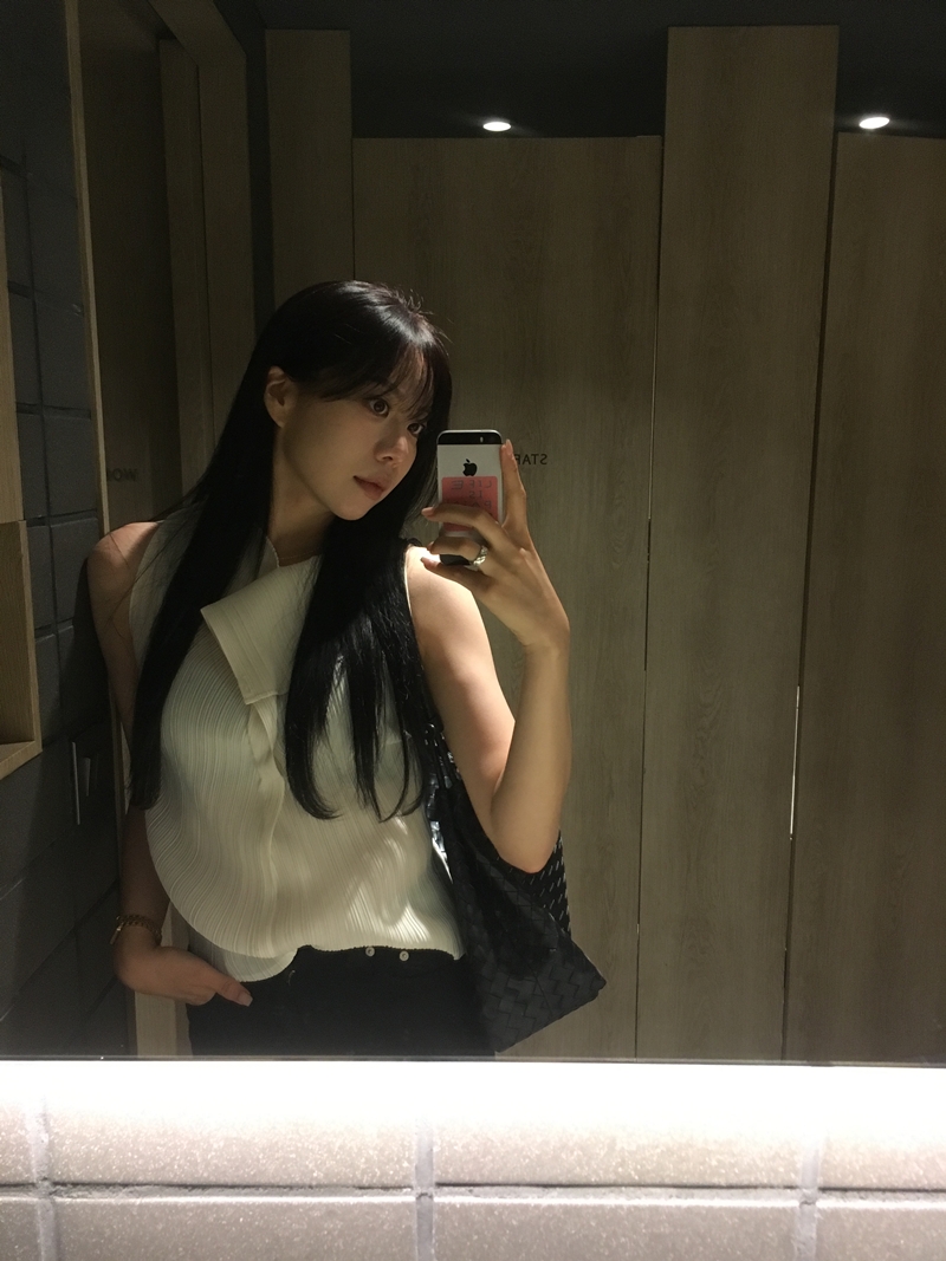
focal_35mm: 29
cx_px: 473
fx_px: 1057
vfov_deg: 61.7
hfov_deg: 48.2
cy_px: 630
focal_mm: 4.15
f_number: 2.2
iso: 200
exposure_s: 1/30
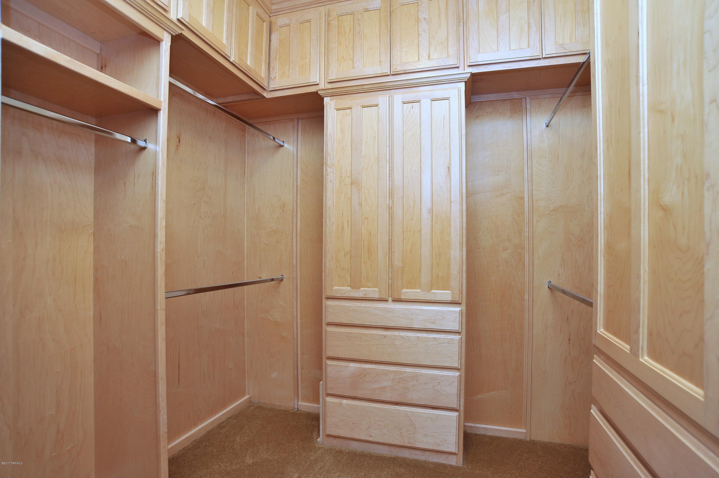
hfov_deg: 90.0
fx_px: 359
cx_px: 360
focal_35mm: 18
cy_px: 239
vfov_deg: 67.3
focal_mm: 18
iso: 640
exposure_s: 1/80
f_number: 9
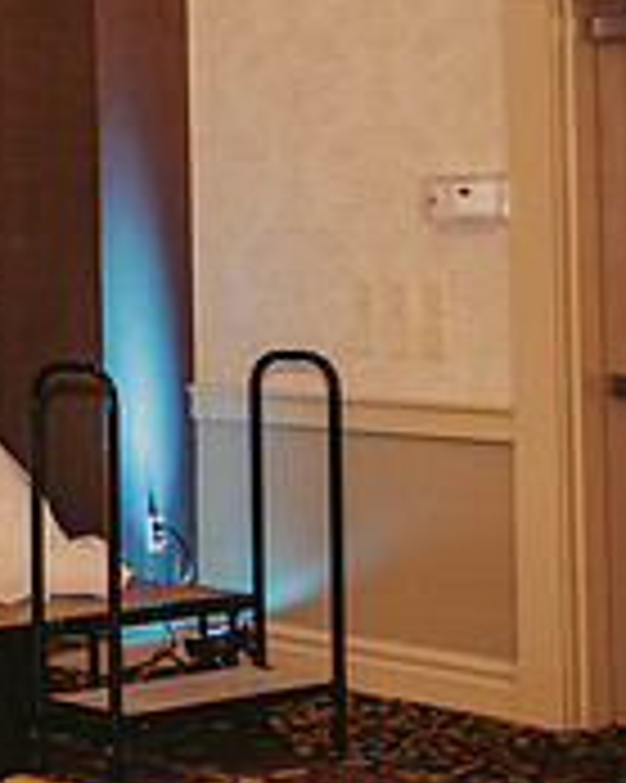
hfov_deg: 13.4
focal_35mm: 100
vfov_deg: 19.0
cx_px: -599
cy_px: 133
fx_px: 2318
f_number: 2.8
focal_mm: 32
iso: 500
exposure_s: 1/60
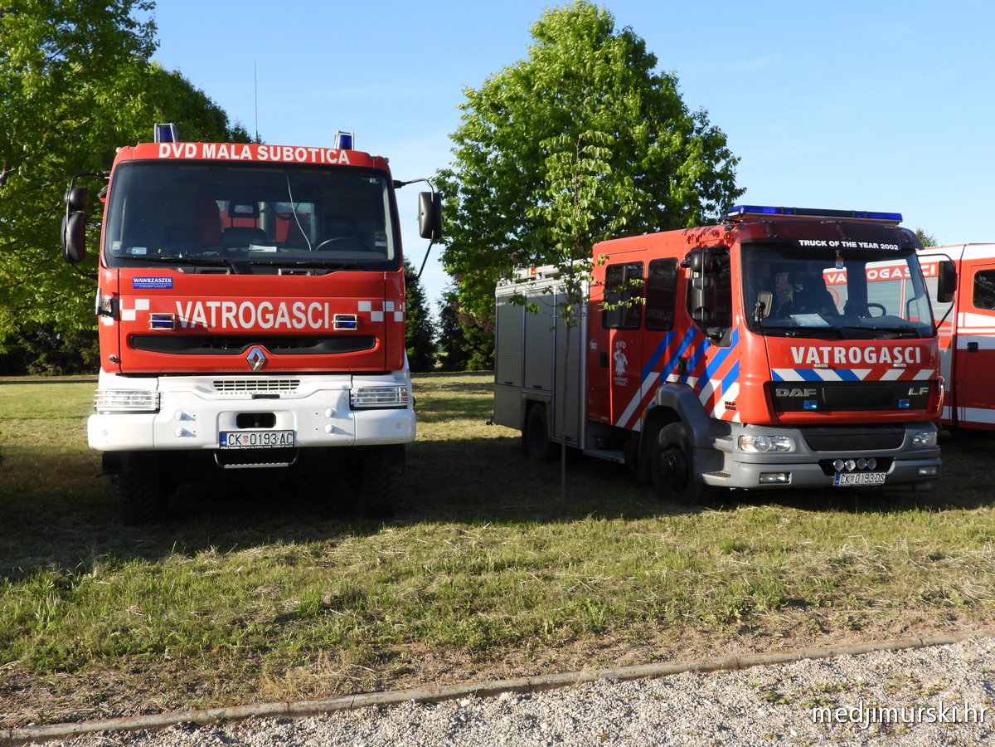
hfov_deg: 56.8
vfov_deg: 44.2
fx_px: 920
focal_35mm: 32
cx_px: 498
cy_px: 374
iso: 100
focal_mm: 5.8
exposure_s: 1/640
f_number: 3.2
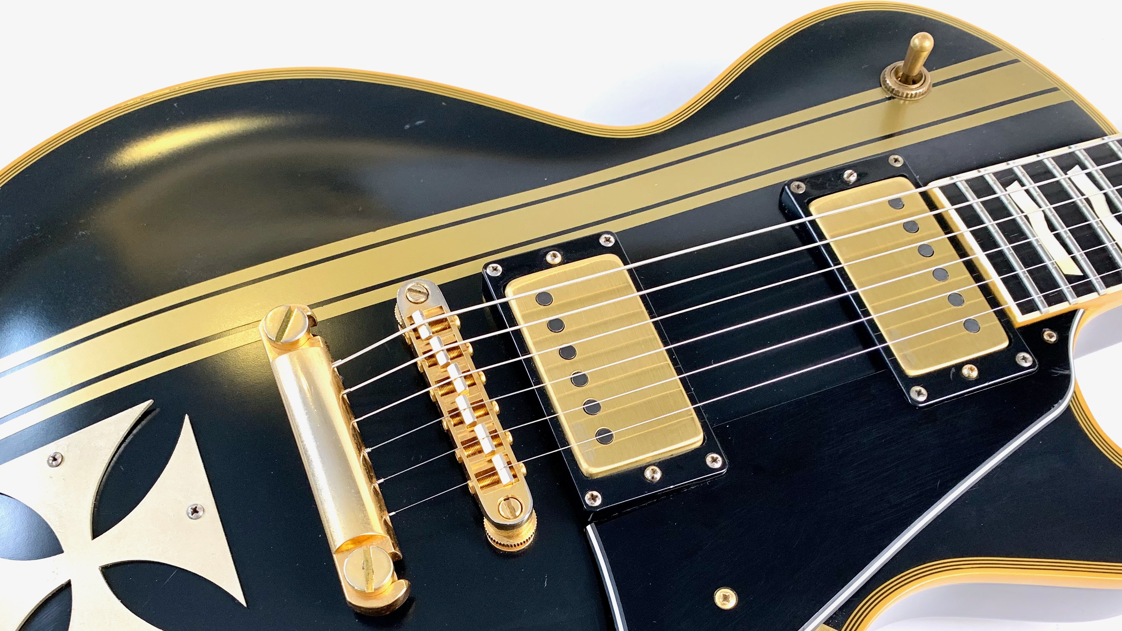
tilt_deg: -67.0
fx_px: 1012
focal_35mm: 34
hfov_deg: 58.0
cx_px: 535
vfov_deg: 33.7
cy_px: 500
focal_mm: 4.25
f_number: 1.8
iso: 100
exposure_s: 1/50
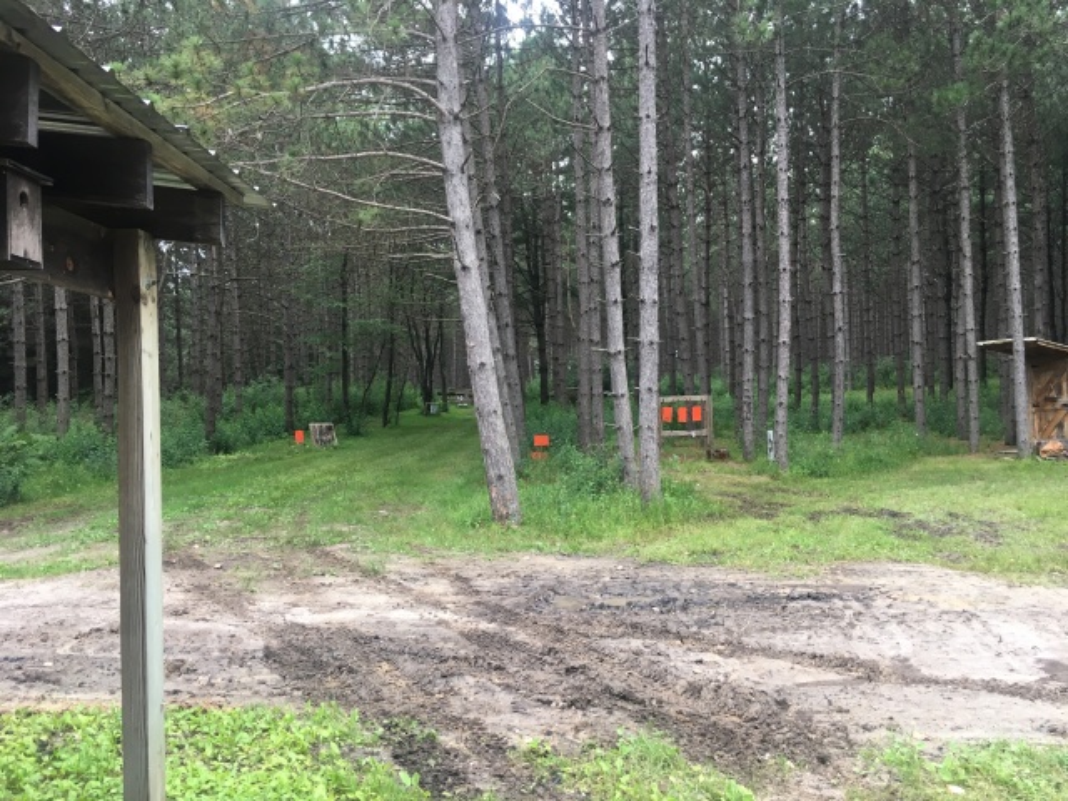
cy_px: 400
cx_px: 534
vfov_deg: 48.2
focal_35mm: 29
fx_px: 895
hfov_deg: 61.7
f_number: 2.2
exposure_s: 1/40
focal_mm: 4.15
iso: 25
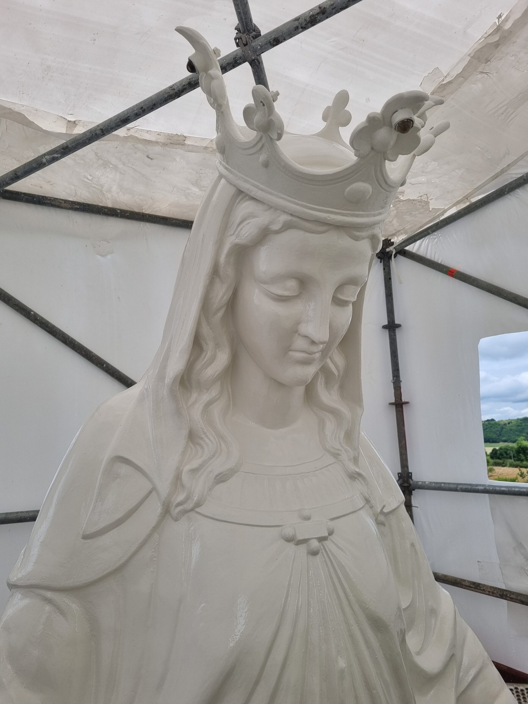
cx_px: 264
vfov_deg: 67.3
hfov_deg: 53.1
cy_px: 352
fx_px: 529
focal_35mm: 26
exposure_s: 1/3120
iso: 50
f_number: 1.8
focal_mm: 5.4
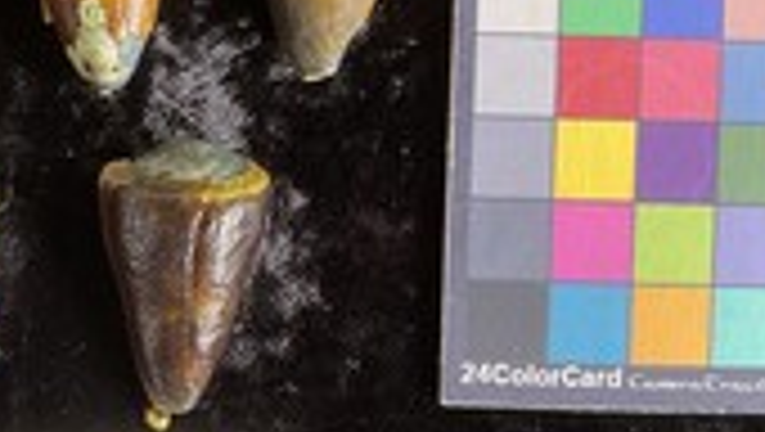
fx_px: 1320
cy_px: 178
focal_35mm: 65
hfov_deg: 30.9
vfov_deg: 18.6
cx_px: 81
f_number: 1.8
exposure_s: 1/60
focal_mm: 3
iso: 100
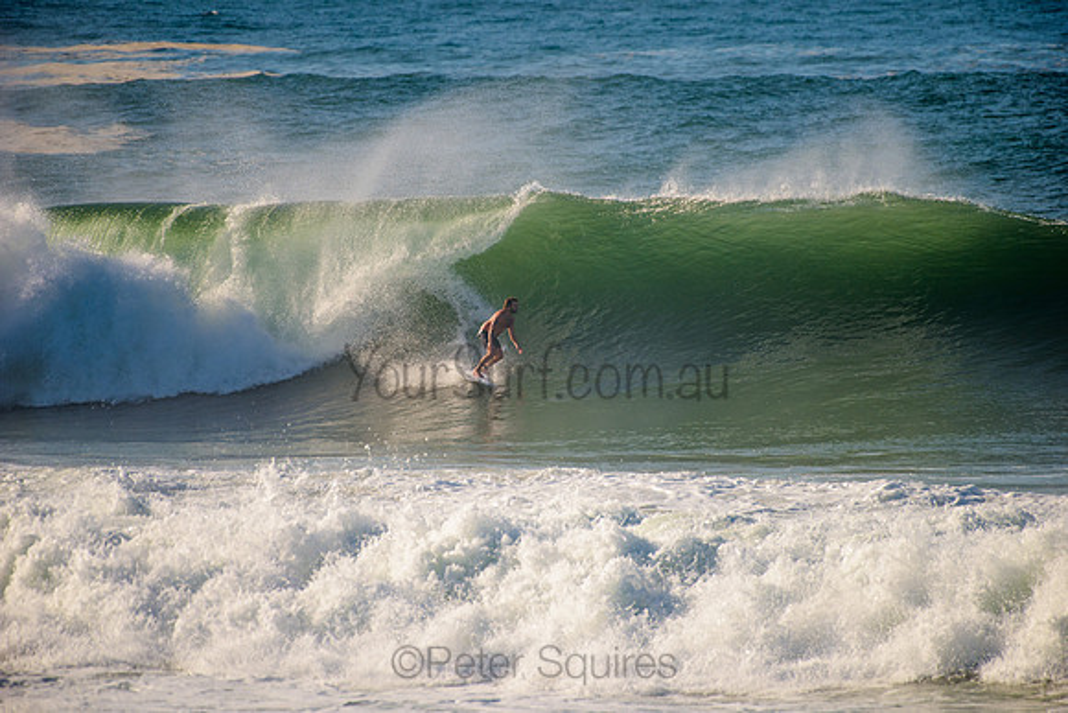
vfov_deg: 2.8
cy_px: 356
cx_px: 534
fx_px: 14836
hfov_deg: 4.1
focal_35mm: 500
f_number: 5.6
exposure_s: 1/1600
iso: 160
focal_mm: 500
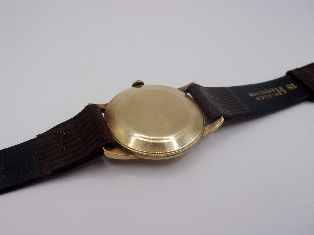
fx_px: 263
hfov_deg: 61.7
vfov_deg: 48.2
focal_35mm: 29
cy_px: 116
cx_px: 159
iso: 80
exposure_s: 1/150
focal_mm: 5.1
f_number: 3.9
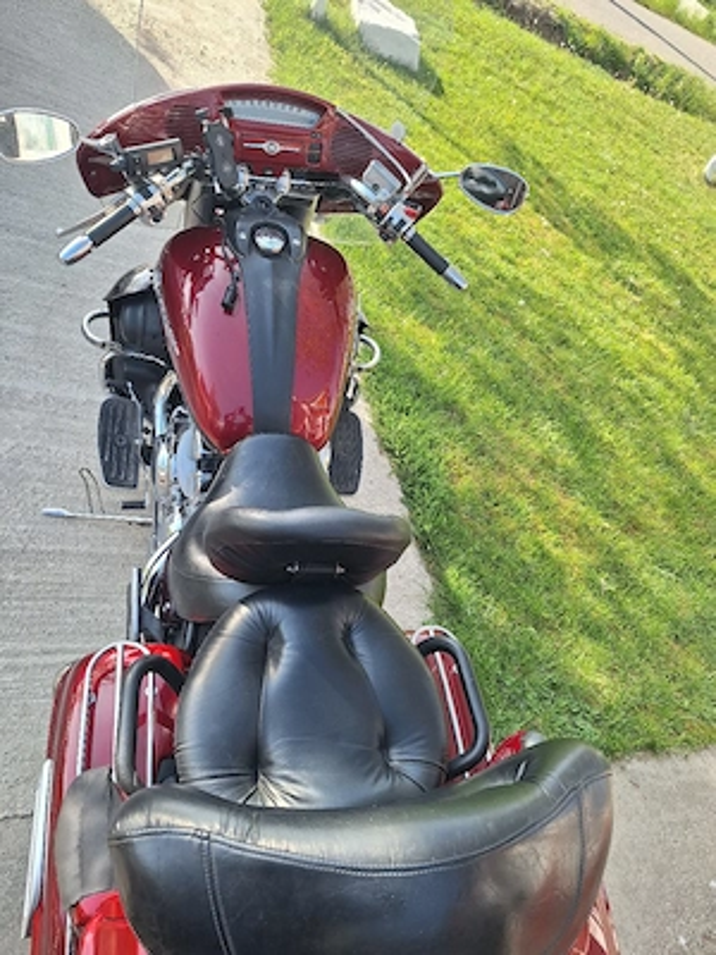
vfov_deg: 73.9
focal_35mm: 23
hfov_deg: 58.9
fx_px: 634
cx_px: 358
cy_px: 478
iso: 40
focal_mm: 5.54
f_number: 1.8
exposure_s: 1/526
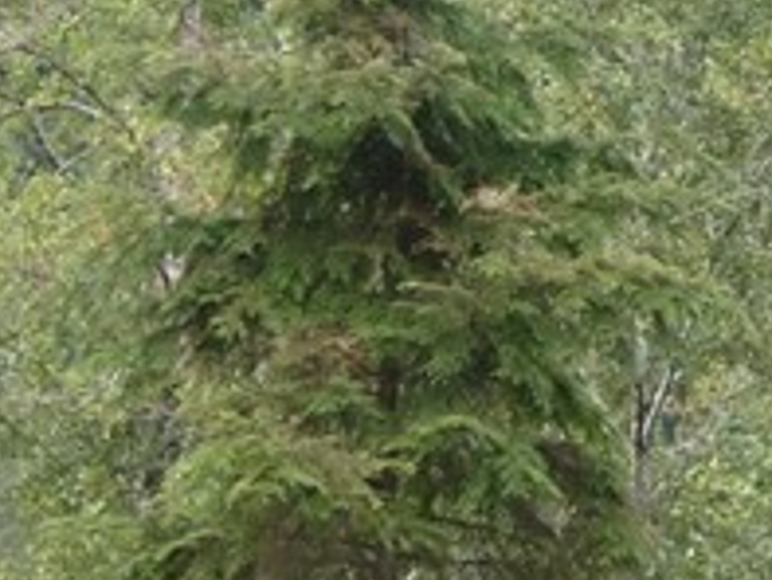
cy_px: -24
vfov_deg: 4.1
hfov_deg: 5.4
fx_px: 8100
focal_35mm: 363
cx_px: 98
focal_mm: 12.5
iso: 125
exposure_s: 1/60
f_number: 4.5
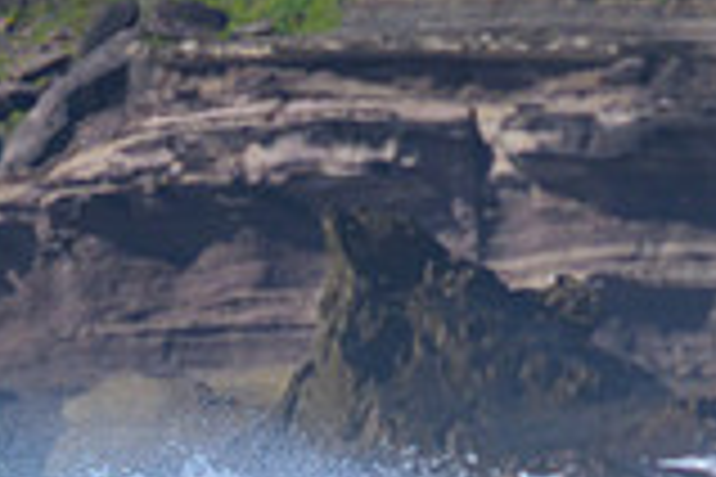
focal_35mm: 2911
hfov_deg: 0.7
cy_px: 781
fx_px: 57892
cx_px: 423
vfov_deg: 0.5
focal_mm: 800
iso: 720
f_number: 11
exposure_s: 1/2000
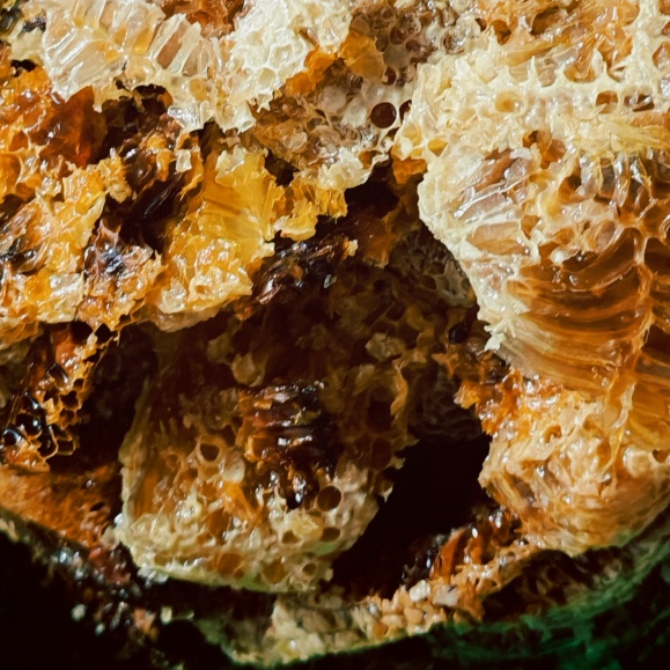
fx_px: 1818
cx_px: 323
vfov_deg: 20.5
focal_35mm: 83
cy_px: 85
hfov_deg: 20.9
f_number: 1.95
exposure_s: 1/33
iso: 1000
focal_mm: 5.52
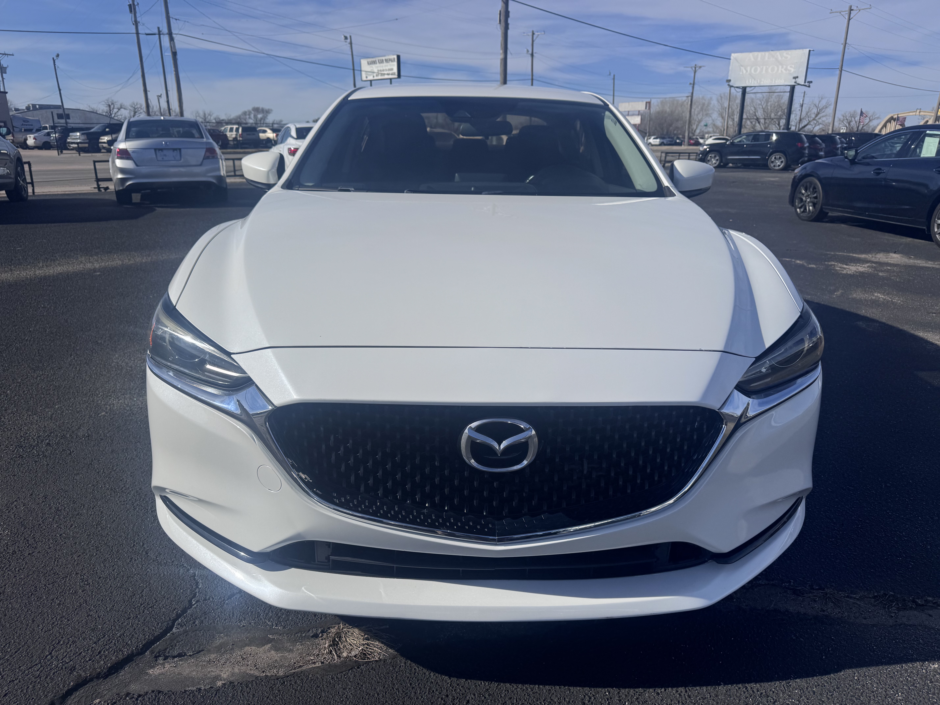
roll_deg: +0.0
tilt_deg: -17.7
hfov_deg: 71.6
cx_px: 470
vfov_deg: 56.8
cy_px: 352
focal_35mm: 24
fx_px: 652
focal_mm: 6.76
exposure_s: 1/12346
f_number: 1.78
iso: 80
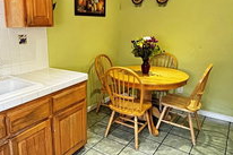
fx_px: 181
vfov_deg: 46.2
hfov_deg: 63.5
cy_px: 67
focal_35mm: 28
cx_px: 74
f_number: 1.8
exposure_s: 1/56
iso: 1000
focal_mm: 1.57
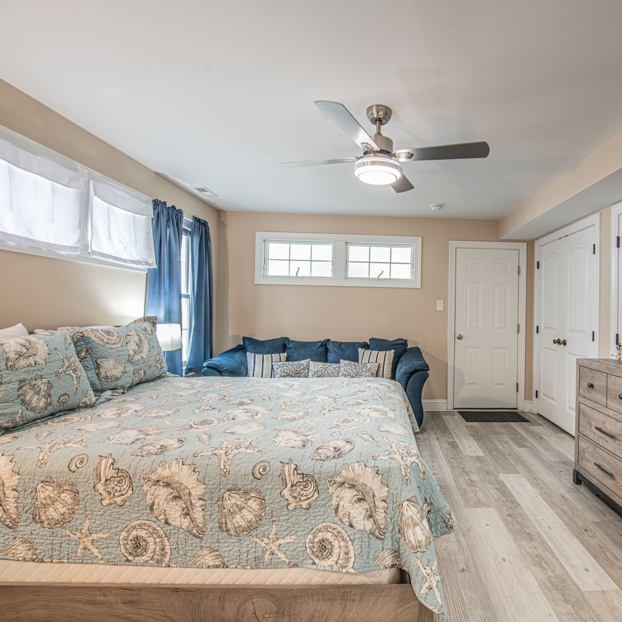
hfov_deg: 78.7
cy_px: 311
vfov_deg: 80.7
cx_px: 402
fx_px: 366
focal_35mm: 18
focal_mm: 14
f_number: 9
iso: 64
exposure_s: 2
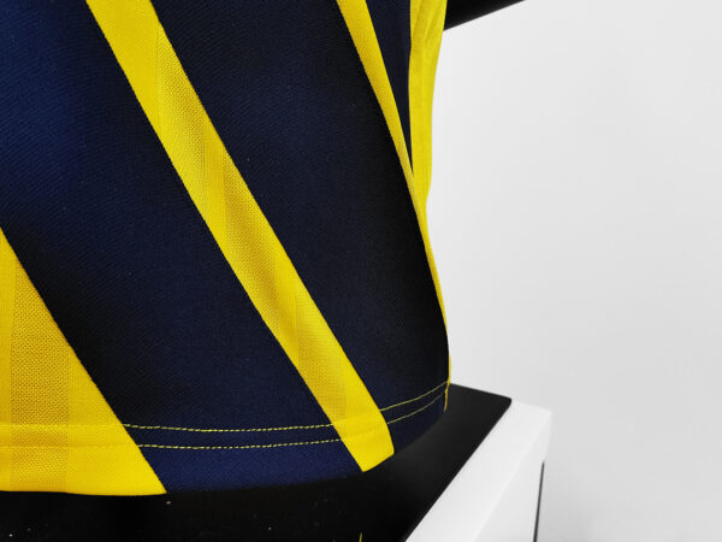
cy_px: 271
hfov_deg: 58.4
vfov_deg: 45.4
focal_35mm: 31
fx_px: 647
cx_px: 361
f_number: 1.8
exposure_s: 1/60
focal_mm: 5.58
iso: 160
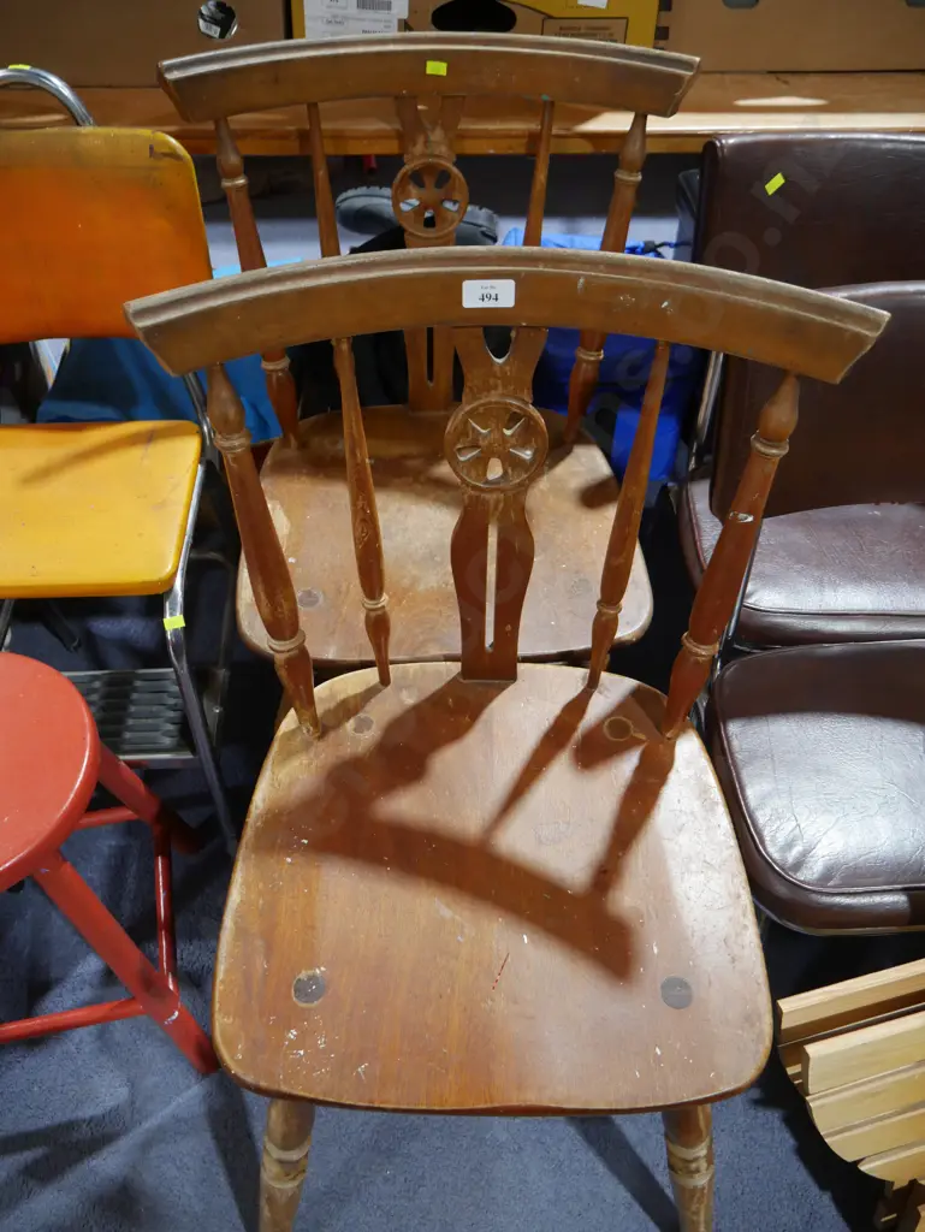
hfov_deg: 49.8
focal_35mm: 28
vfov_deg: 63.4
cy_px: 616
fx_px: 997
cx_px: 462
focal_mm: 14
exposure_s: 1/60
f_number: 3.5
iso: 640
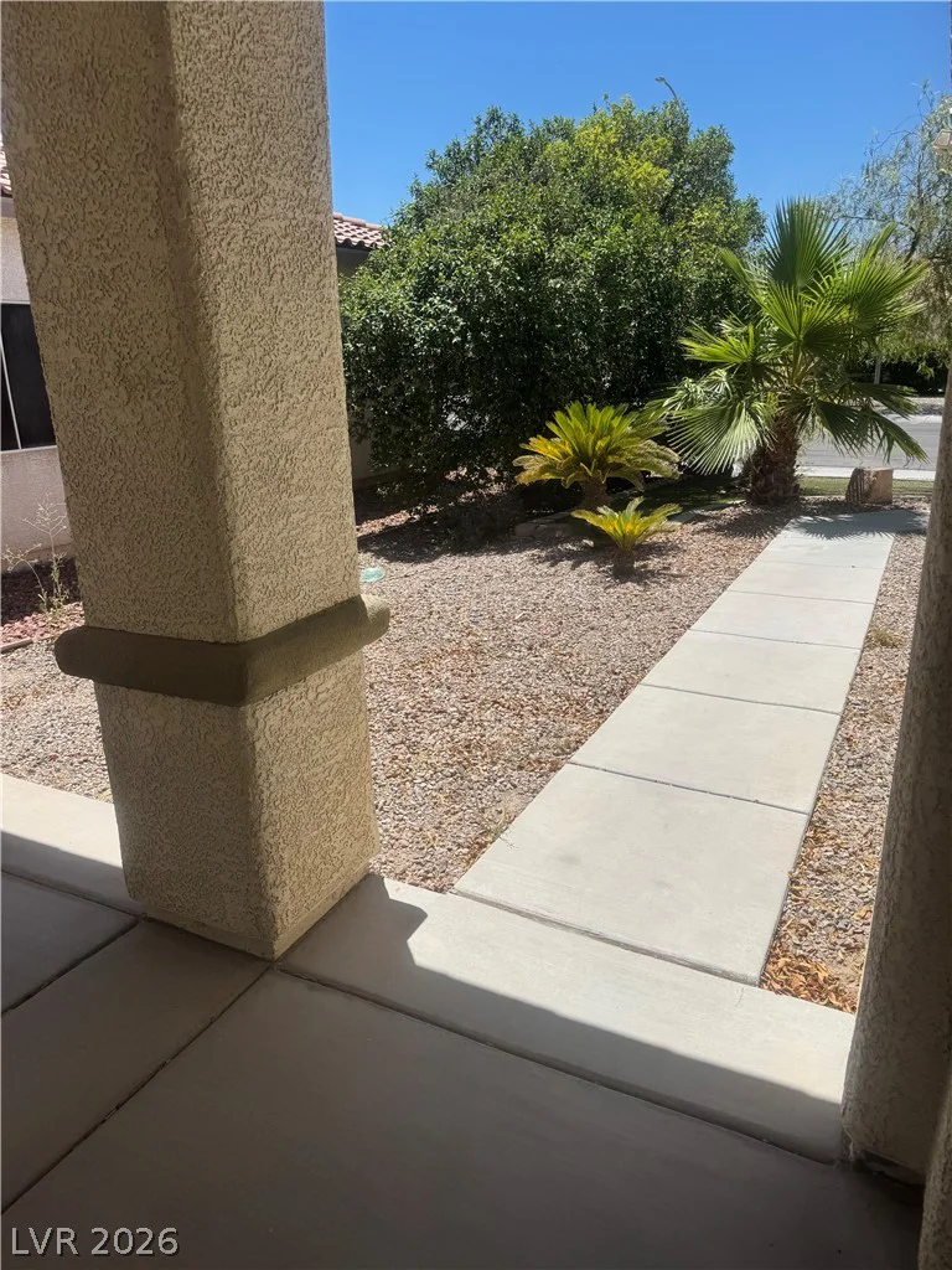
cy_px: 635
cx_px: 476
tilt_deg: -15.0
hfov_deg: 56.8
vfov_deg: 71.6
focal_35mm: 24
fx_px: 880
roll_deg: +3.3
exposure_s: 1/5348
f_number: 1.78
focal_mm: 6.76
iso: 80
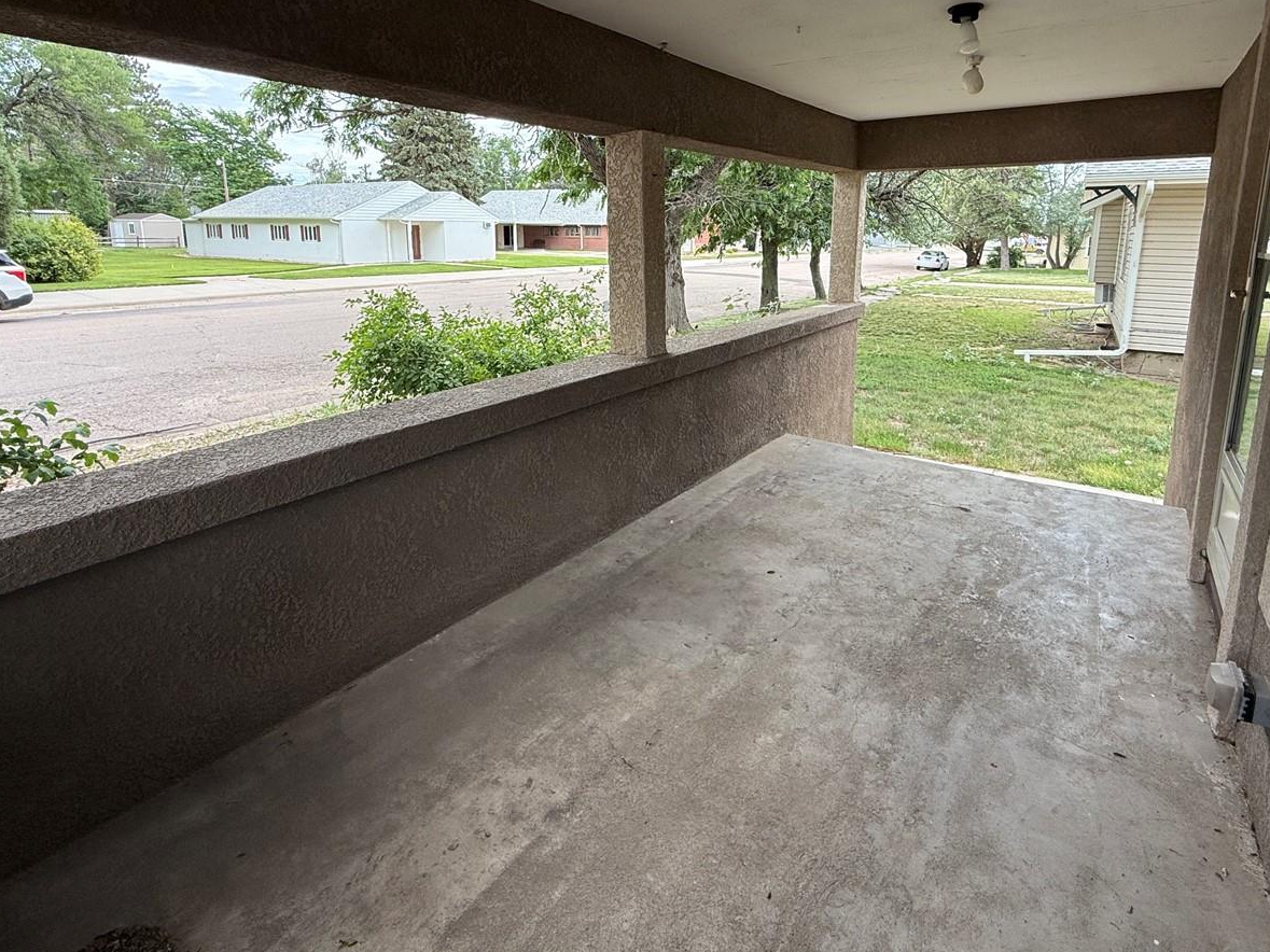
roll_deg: -0.2
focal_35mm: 19
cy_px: 348
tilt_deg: -10.0
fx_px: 697
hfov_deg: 84.6
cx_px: 676
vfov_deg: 67.5
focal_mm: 2.22
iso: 50
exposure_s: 1/405
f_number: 2.2
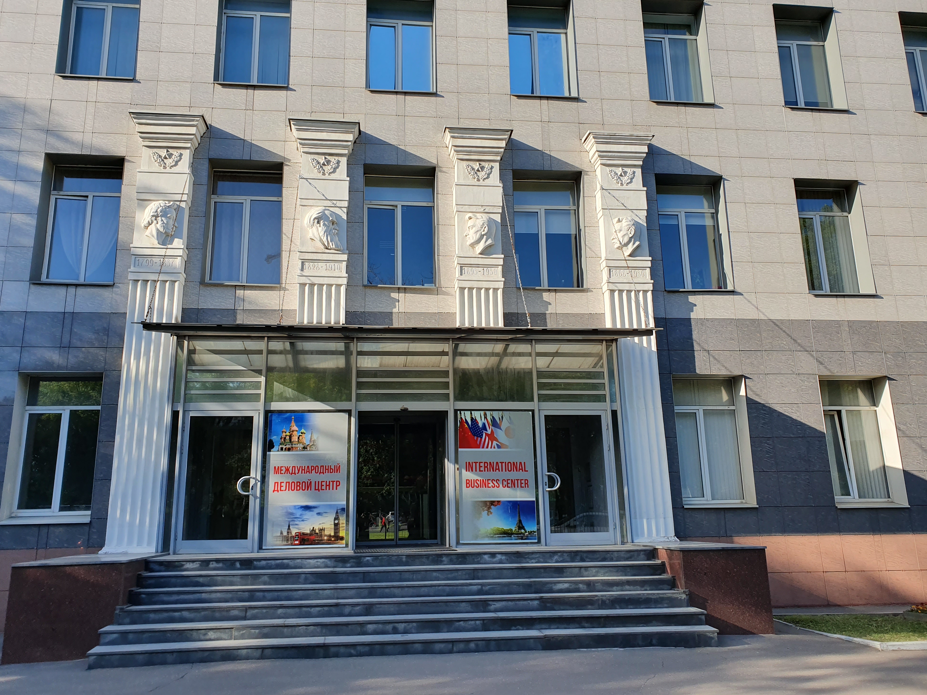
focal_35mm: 27
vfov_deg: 51.3
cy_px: 337
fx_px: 723
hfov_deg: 65.3
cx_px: 446
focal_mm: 4.32
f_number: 2.4
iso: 50
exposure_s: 1/578
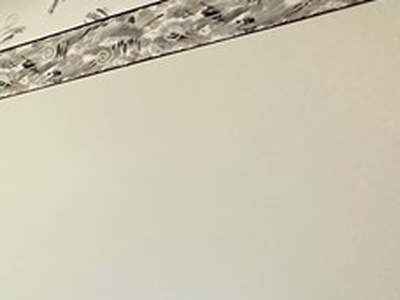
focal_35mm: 63
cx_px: -325
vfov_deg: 21.3
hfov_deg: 20.8
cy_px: 377
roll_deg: -0.1
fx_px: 728
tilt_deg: +0.1
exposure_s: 1/120
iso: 320
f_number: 2.2
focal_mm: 2.22
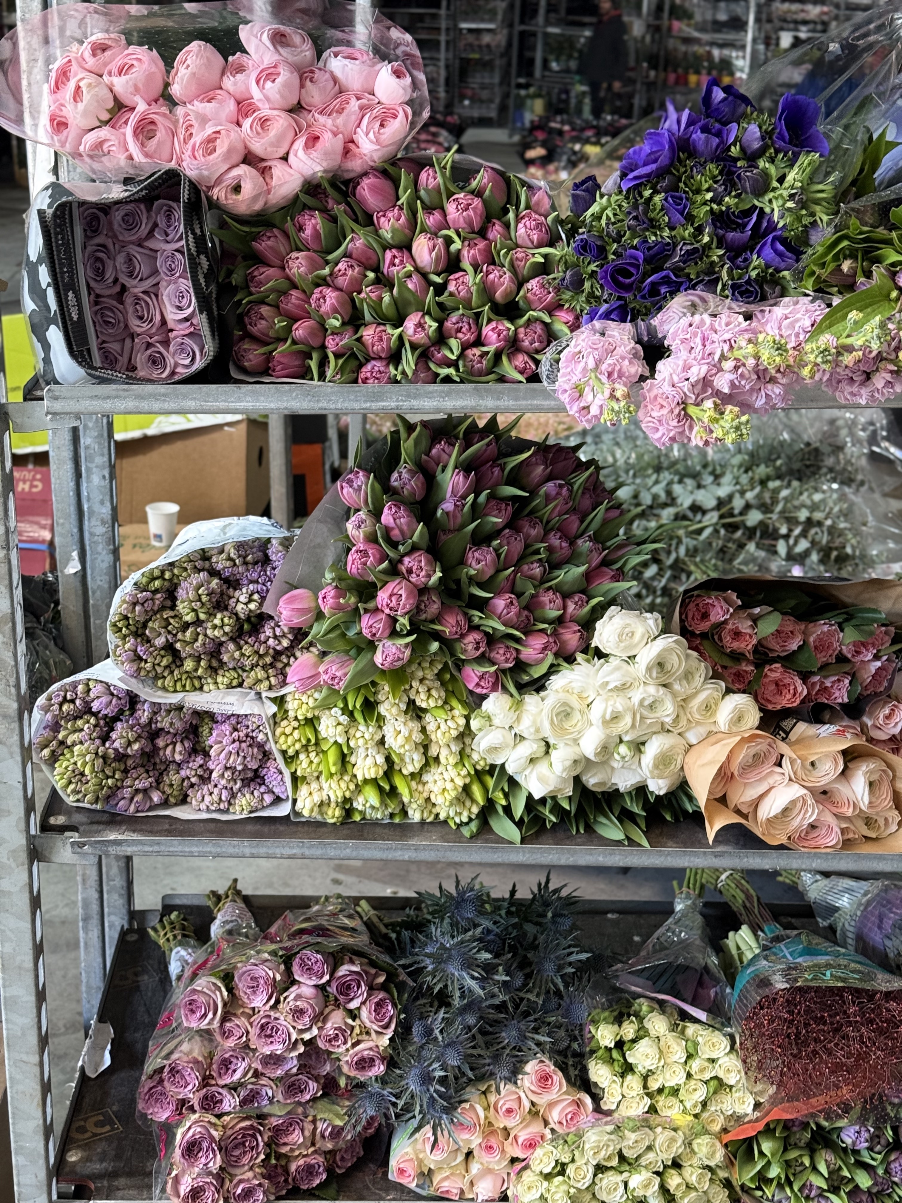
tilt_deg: -20.1
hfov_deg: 30.3
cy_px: 602
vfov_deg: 39.7
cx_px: 451
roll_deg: -3.8
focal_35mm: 48
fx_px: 1668
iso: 200
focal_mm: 6.76
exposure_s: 1/50
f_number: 1.78
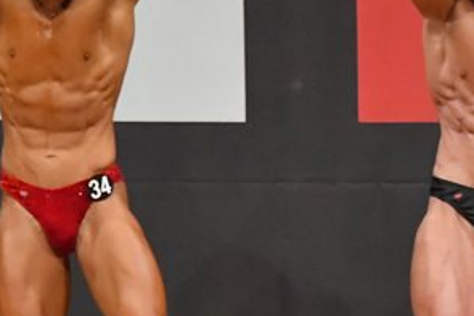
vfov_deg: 1.9
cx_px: 595
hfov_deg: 2.9
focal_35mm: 709
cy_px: 263
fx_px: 9339
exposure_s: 1/400
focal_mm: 180
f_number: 5.6
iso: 9000
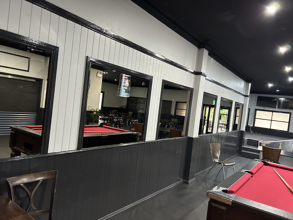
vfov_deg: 53.1
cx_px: 146
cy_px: 110
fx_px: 220
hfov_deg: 67.3
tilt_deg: -1.1
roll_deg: -4.3
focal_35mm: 26
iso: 500
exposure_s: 1/33
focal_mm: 5.7
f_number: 1.5
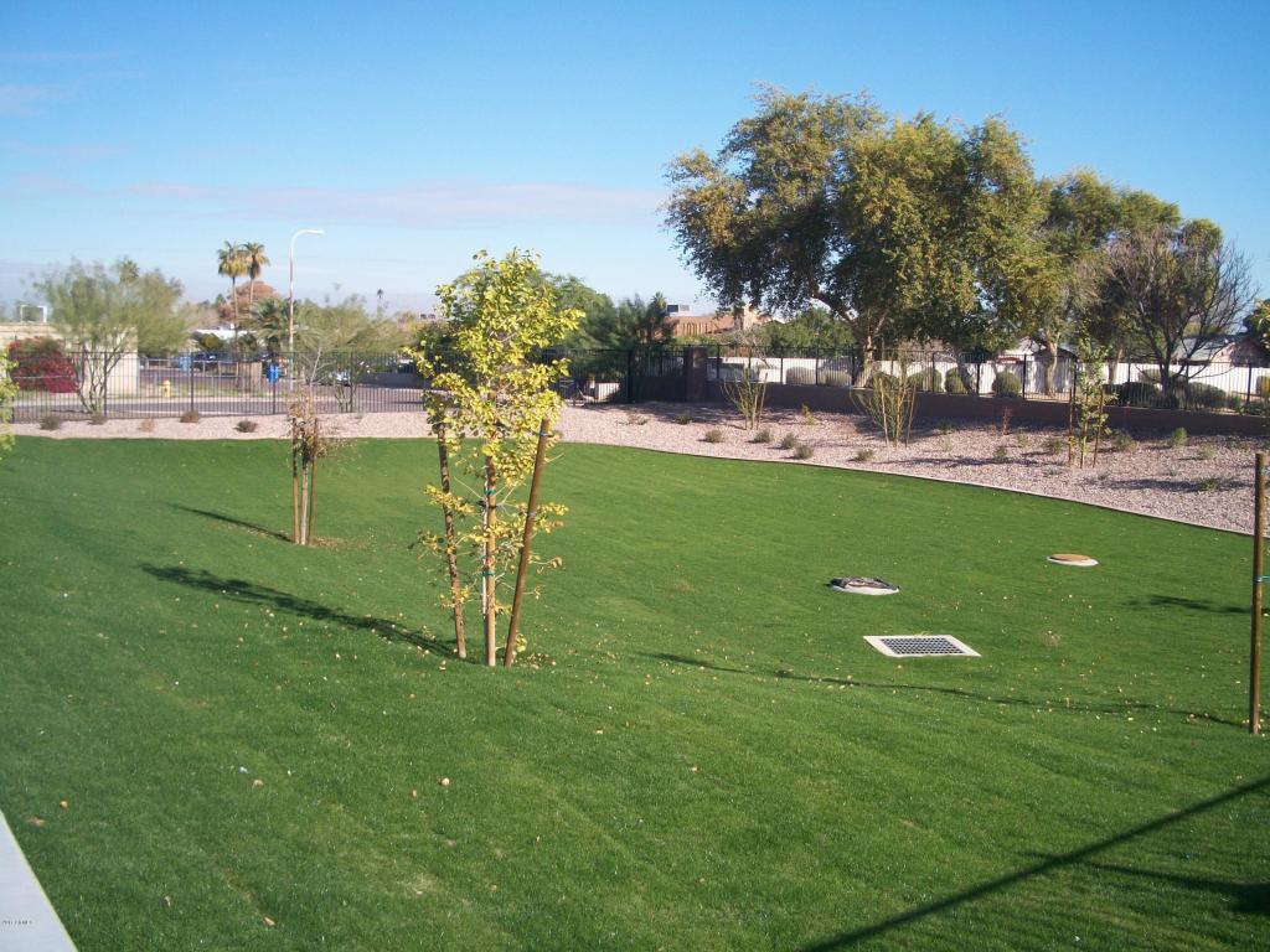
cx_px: 635
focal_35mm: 35
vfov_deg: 40.7
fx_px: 1284
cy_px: 476
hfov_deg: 52.6
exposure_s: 1/250
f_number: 5.6
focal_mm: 6.3
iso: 80
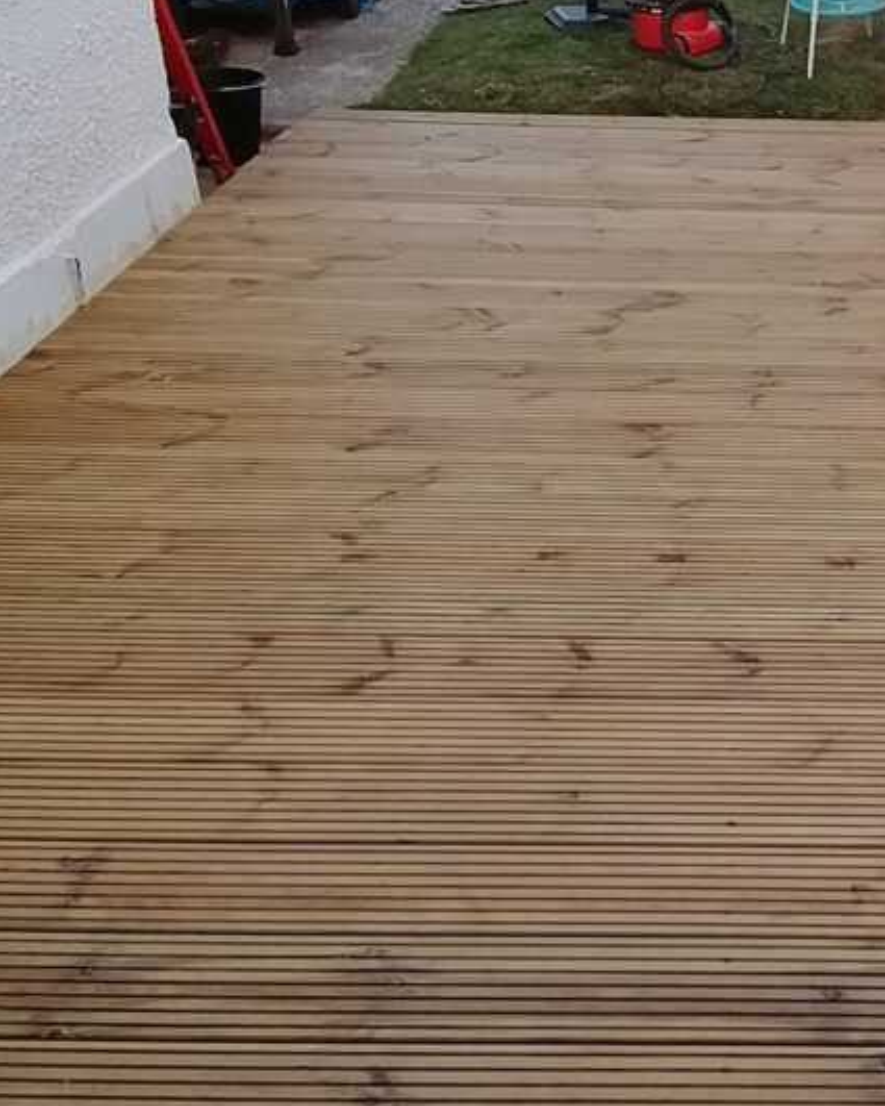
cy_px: 442
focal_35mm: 32
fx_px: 1047
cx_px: 825
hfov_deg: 41.5
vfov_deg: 55.2
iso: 800
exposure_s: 1/18
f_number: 2.4
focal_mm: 2.8
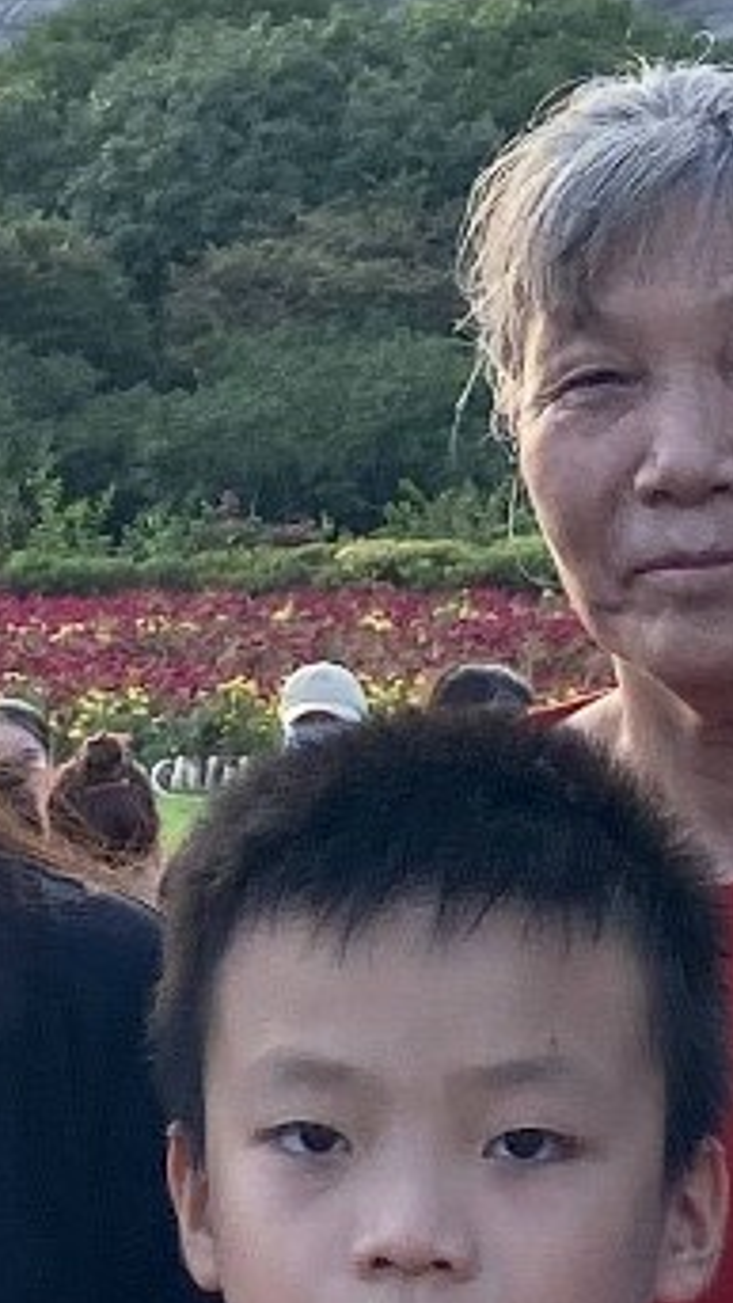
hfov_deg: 7.2
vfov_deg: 12.7
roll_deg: +1.3
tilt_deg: +1.9
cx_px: -34
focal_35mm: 169
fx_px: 5838
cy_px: 346
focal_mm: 4.25
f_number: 1.8
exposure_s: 1/845
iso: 32
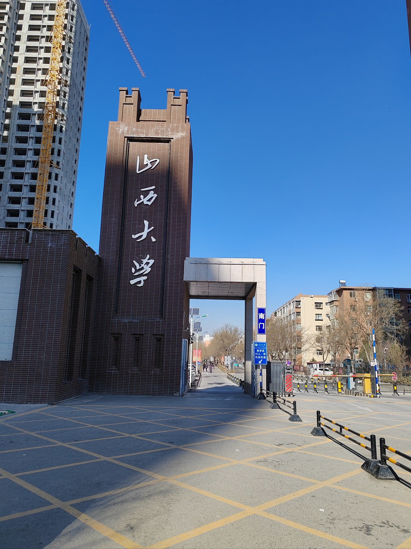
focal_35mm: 27
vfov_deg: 65.3
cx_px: 206
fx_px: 427
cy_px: 274
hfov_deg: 51.4
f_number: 1.9
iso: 50
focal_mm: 5.52
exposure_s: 1/1429
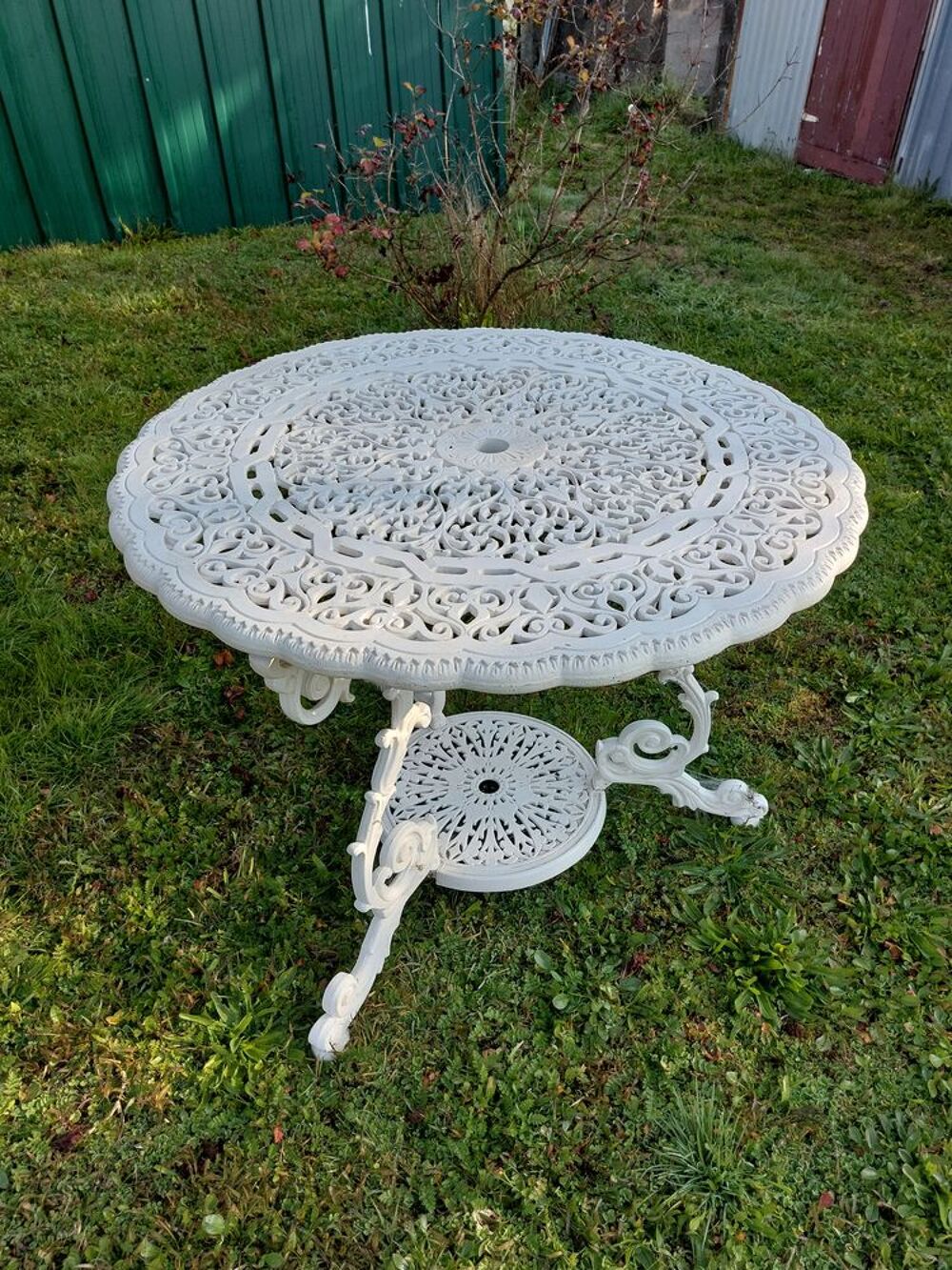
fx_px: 917
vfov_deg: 69.4
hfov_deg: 54.9
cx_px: 476
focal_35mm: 25
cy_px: 635
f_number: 1.8
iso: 25
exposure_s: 1/452
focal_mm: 5.23
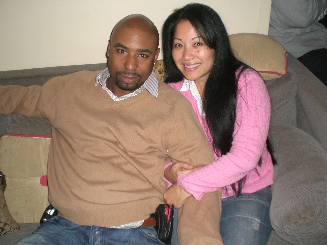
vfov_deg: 37.7
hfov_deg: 49.0
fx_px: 359
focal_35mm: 38
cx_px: 164
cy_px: 122
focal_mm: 6.3
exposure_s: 1/60
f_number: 3.1
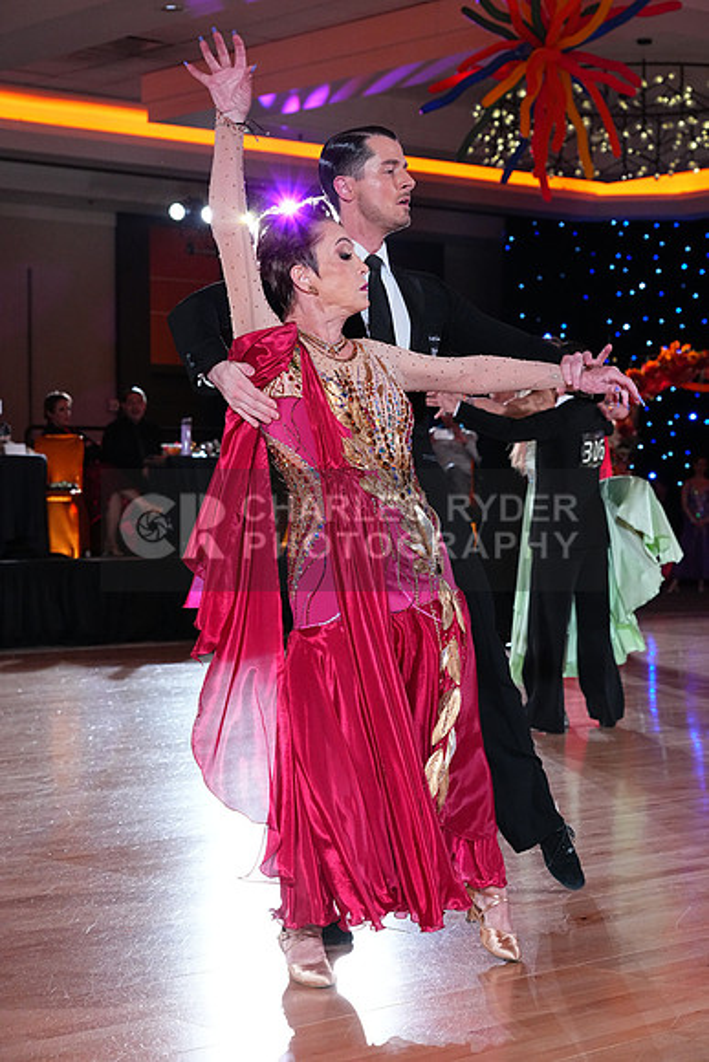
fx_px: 2067
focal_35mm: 70
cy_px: 531
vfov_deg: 28.8
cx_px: 354
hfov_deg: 19.5
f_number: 5.6
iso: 5000
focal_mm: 70
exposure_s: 1/400
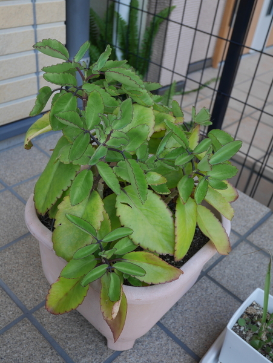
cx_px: 136
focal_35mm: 36
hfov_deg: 39.7
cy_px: 182
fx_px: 378
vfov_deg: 51.3
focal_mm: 18
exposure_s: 1/100
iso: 200
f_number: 4.2
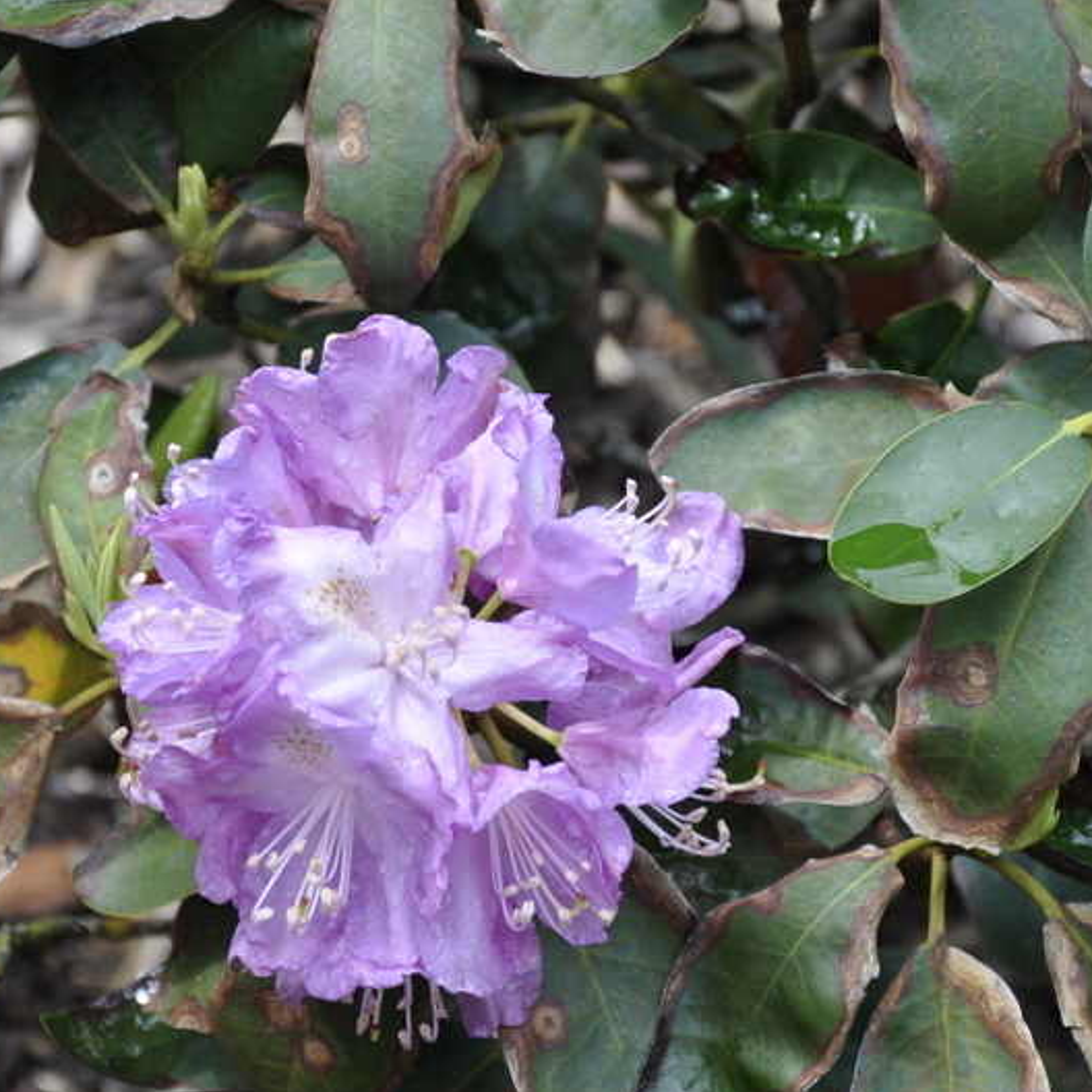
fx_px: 7232
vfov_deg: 8.6
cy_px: 546
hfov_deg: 8.6
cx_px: 602
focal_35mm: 203
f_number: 6.3
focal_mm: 105
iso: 200
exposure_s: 1/160
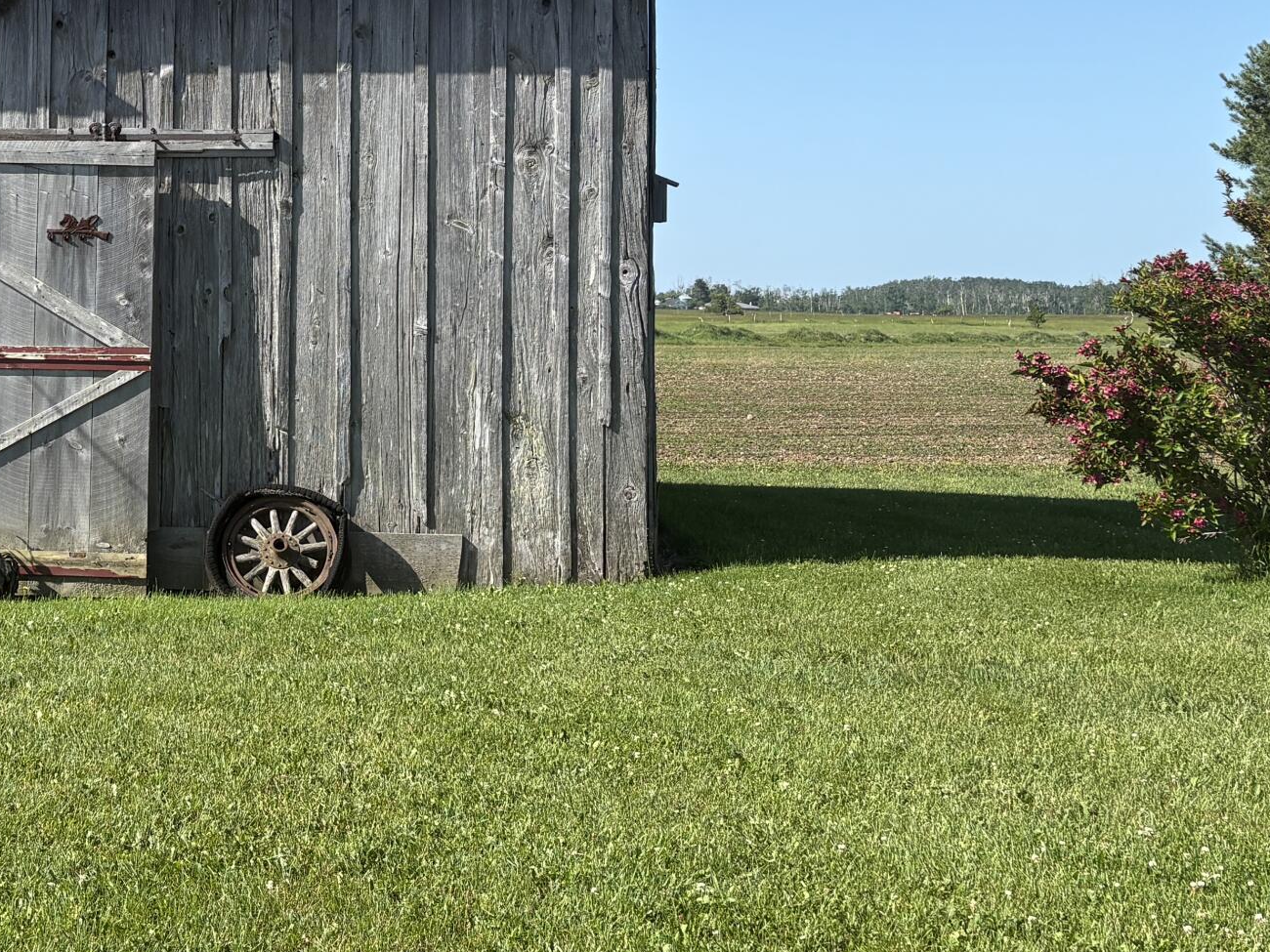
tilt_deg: +3.5
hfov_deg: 30.6
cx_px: 97
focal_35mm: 60
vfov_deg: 23.9
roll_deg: -0.4
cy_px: 143
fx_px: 2201
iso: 50
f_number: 1.6
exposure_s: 1/2451
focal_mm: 5.96
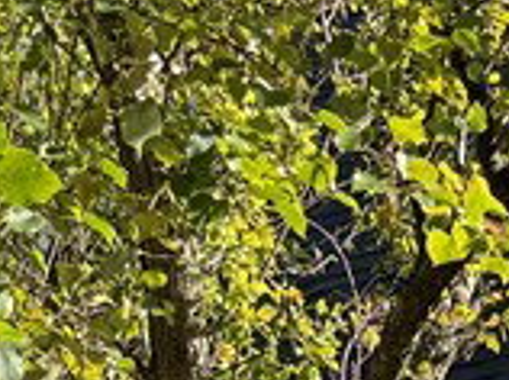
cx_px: -364
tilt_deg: +0.4
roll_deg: +0.6
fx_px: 2290
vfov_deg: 8.3
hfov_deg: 11.8
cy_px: 1056
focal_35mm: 156
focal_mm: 6.76
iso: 80
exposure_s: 1/730
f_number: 1.78
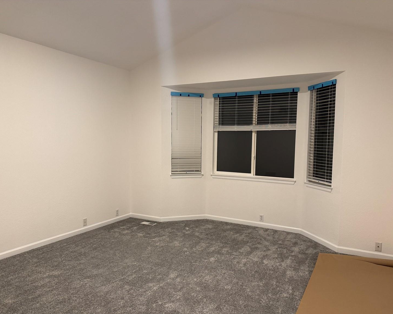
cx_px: 203
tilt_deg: -5.0
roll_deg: -0.4
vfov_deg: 54.9
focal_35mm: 26
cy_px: 162
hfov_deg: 66.0
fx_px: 302
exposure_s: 1/60
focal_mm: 6.76
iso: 320
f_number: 1.78
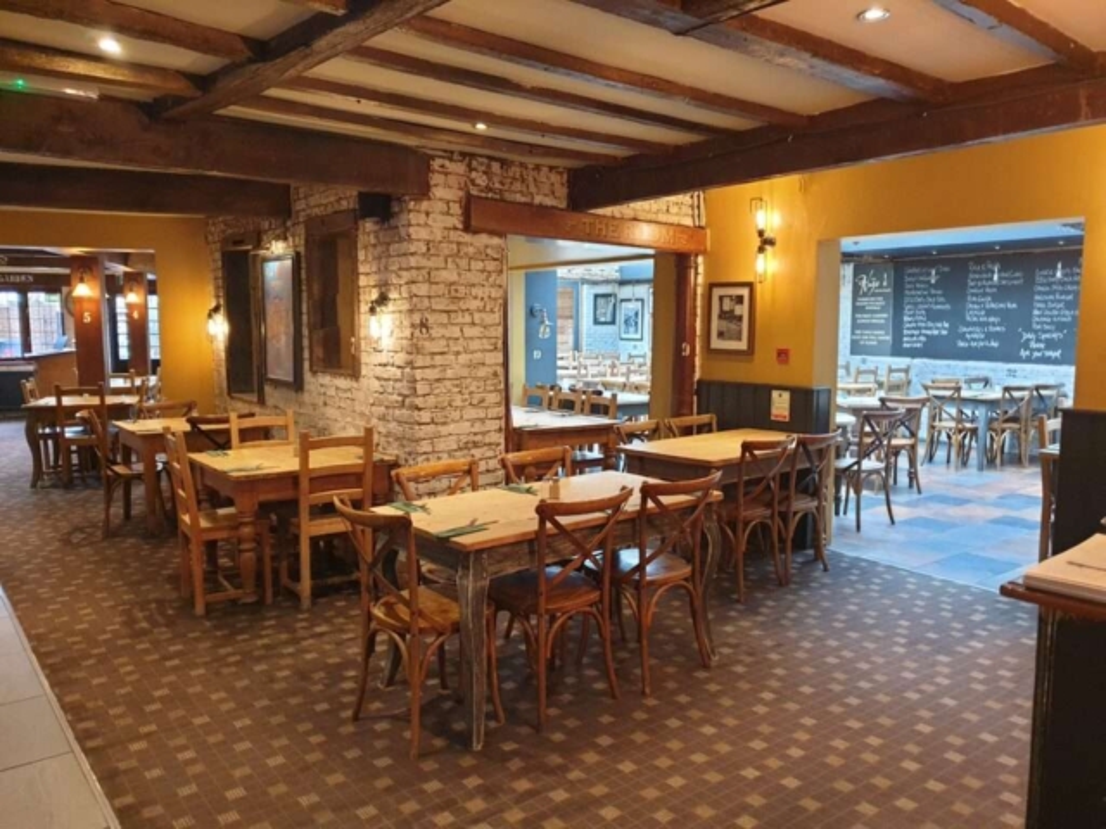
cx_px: 553
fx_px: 831
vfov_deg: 53.1
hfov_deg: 67.3
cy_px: 414
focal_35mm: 26
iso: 320
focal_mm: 4.3
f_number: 1.5
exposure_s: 1/50
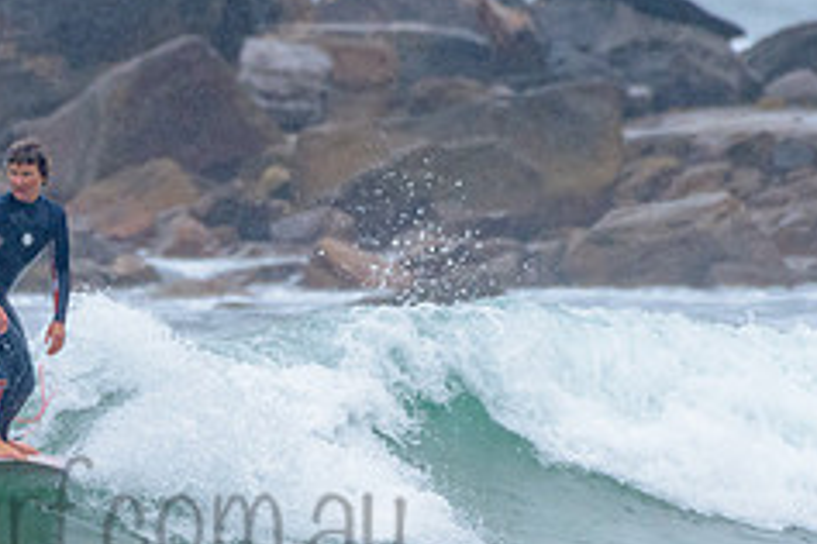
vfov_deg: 0.9
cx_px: -28
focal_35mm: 1502
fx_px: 34084
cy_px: 392
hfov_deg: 1.4
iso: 1000
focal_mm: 500
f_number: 5.6
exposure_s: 1/1000
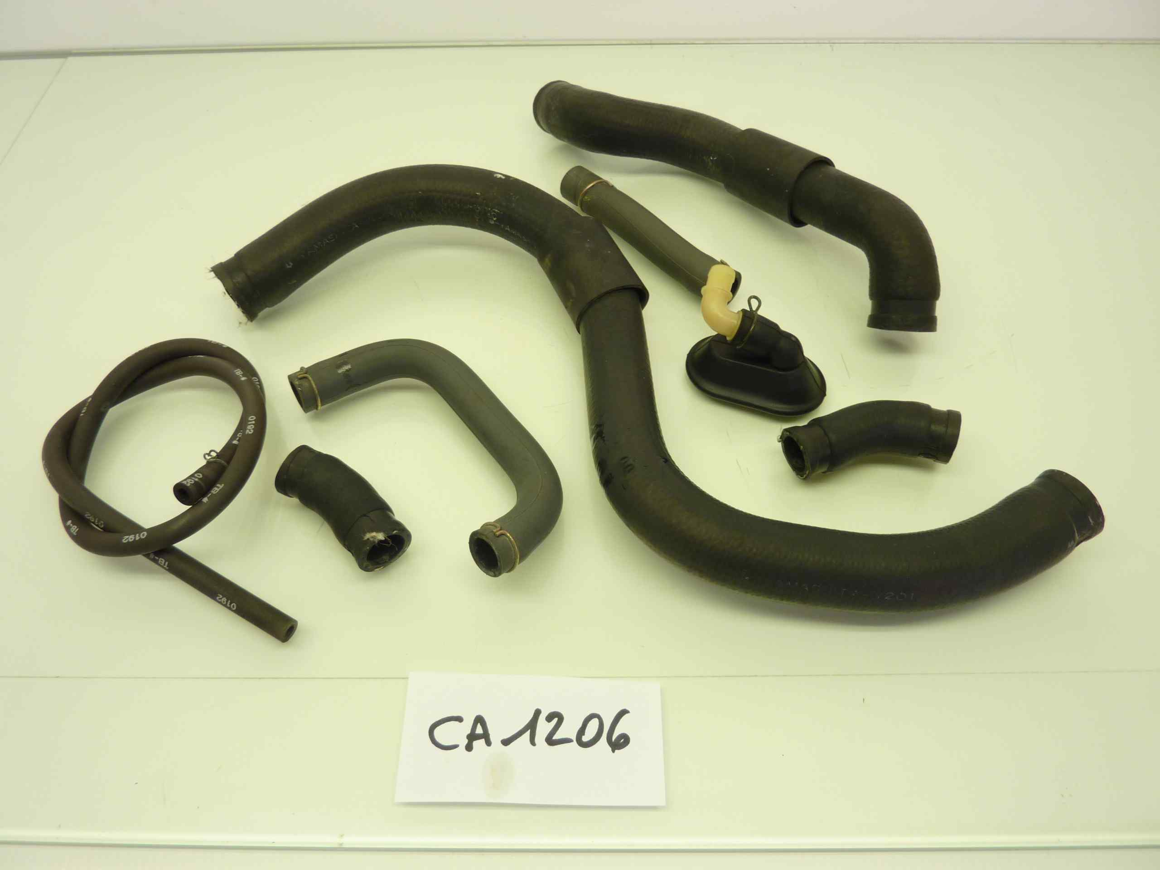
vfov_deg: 54.9
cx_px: 580
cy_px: 435
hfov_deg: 69.4
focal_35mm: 25
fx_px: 838
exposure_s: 1/25
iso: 80
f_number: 3.3
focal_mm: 4.1
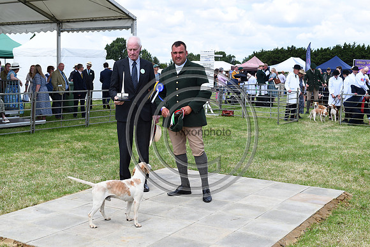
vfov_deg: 27.0
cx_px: 185
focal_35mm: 50
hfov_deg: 39.6
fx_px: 514
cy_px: 124
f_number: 9
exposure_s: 1/1250
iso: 800
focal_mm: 50
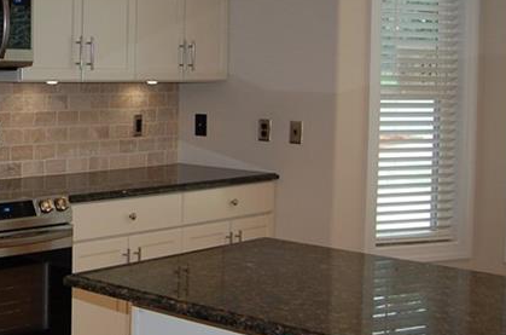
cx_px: -83
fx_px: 925
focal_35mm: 66
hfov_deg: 27.3
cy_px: 86
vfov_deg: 20.3
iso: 400
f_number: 3.5
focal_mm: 18
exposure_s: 1/60
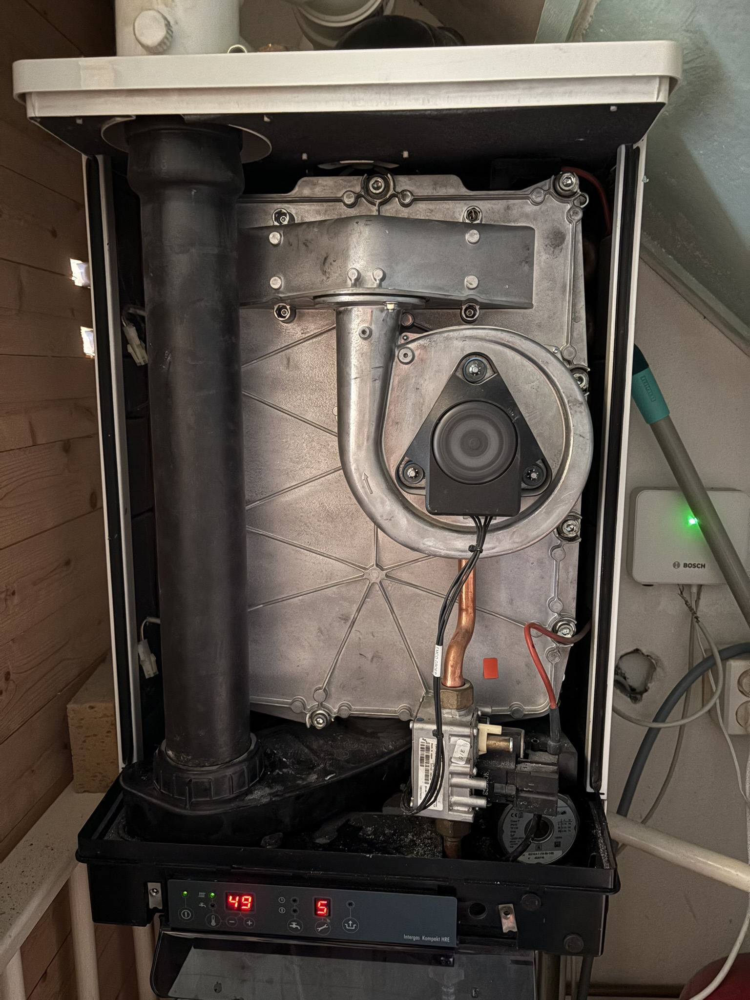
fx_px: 751
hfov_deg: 53.1
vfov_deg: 67.3
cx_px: 375
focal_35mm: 26
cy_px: 500
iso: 800
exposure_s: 1/9
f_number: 1.6
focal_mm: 5.96
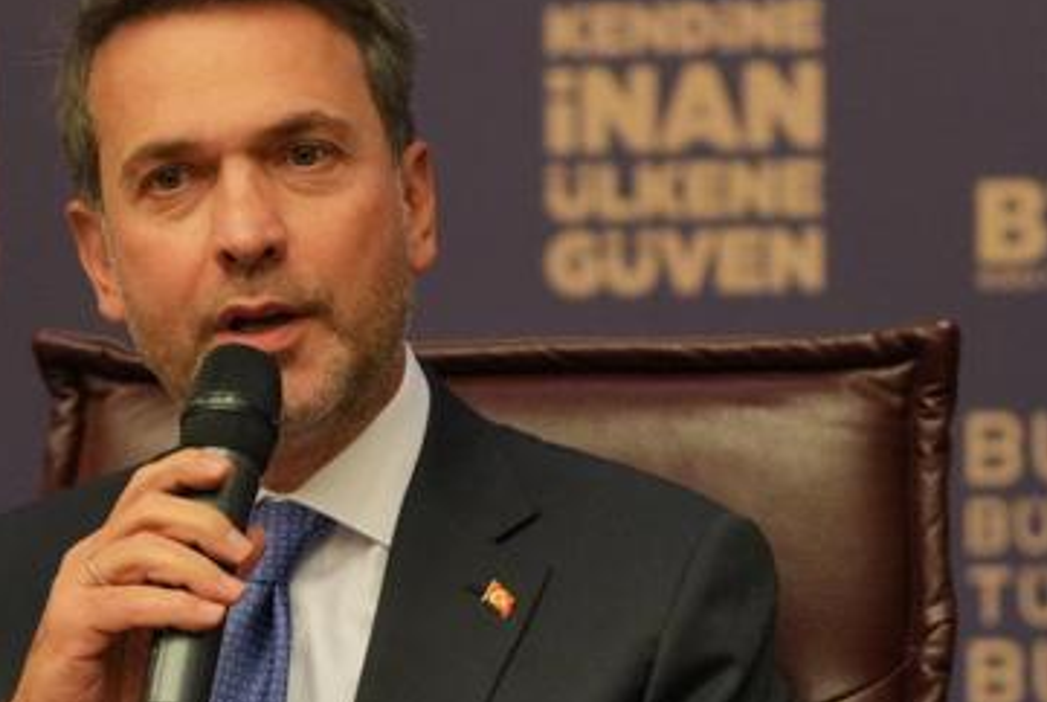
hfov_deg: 8.5
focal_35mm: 242
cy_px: 342
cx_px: 271
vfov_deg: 5.7
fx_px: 7045
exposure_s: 1/320
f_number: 2.8
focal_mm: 95
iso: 3200
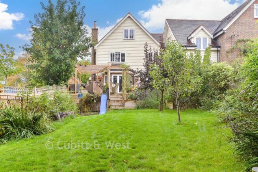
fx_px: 215
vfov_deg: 43.6
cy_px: 86
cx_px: 129
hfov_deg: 61.9
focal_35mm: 30
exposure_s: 1/125
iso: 160
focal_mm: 20
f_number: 8
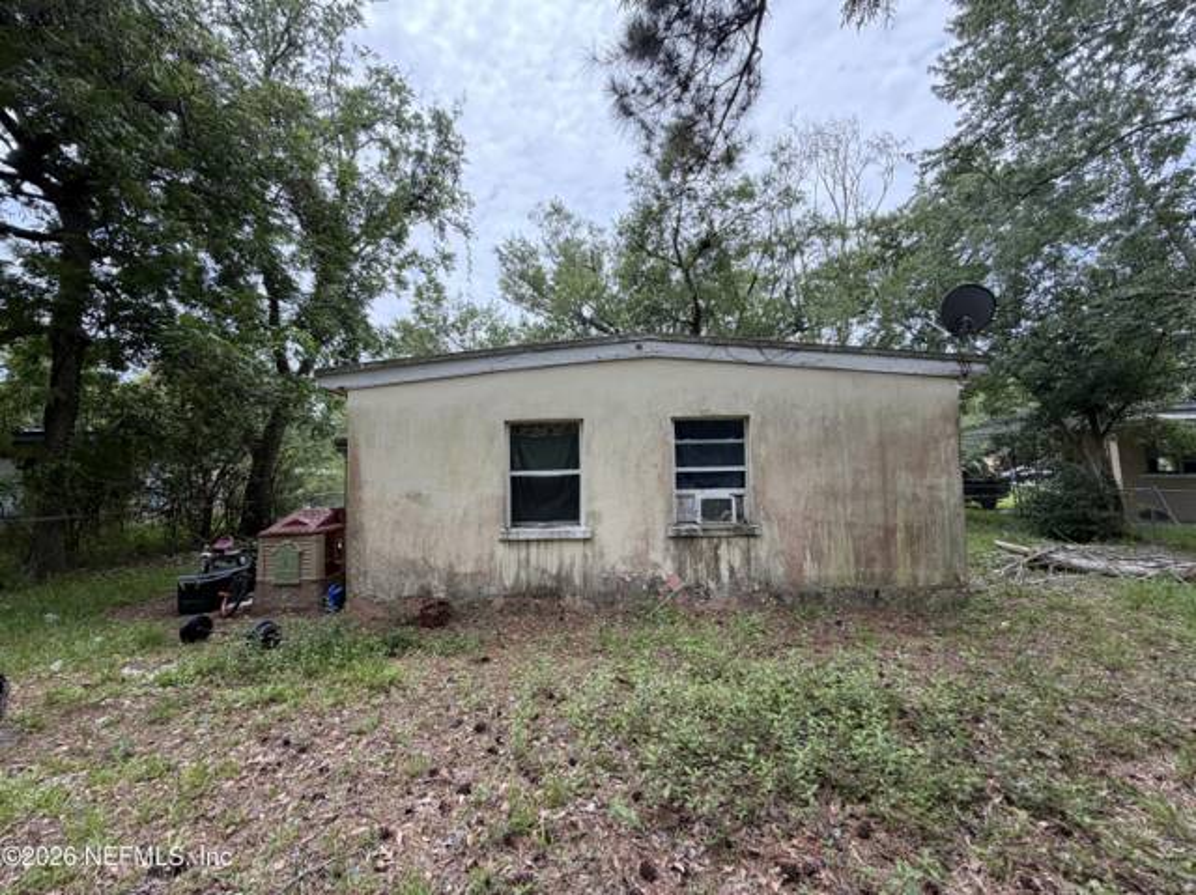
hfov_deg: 102.1
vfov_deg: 85.6
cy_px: 448
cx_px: 598
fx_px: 483
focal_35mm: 14
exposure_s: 1/502
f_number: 2.2
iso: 64
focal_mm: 2.22
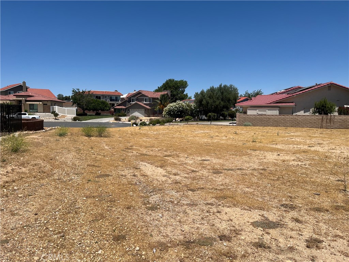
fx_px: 262
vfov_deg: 53.1
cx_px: 174
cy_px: 131
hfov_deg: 67.3
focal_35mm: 26
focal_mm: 5.1
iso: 50
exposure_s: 1/6494
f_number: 1.6
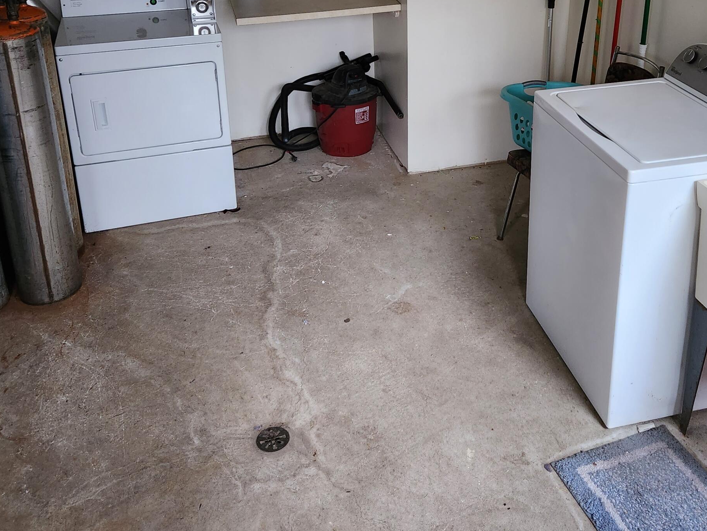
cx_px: 433
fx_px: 776
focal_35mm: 38
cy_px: 96
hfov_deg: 48.6
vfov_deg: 36.3
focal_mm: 5.4
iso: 500
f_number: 1.8
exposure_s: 1/60
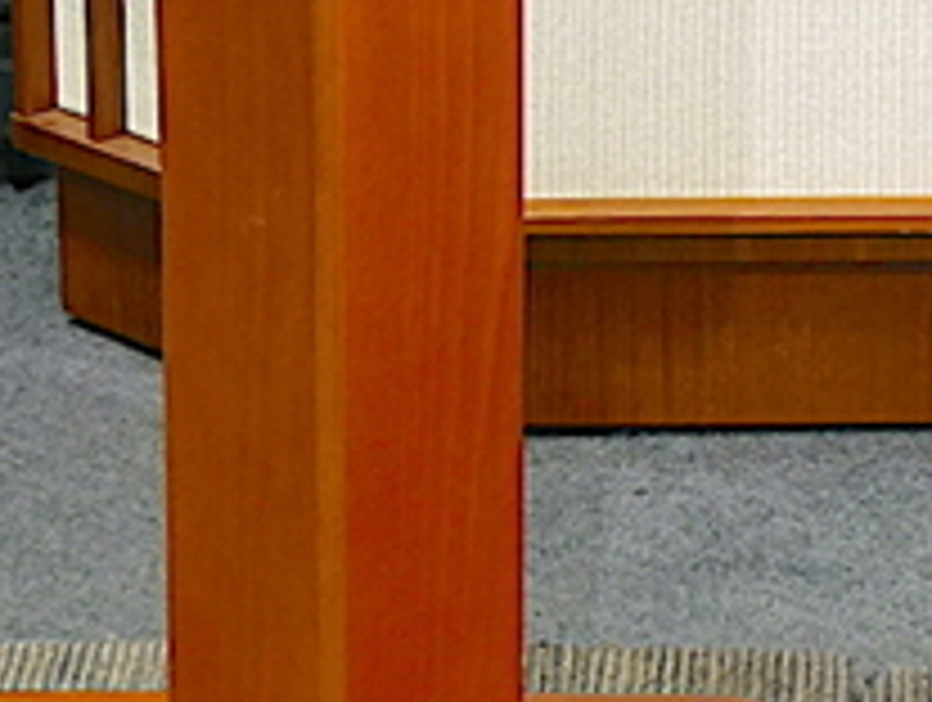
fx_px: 6743
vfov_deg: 5.9
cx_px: 851
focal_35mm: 250
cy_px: -252
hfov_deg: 7.9
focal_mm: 9.6
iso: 100
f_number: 4.1
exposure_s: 1/2.5
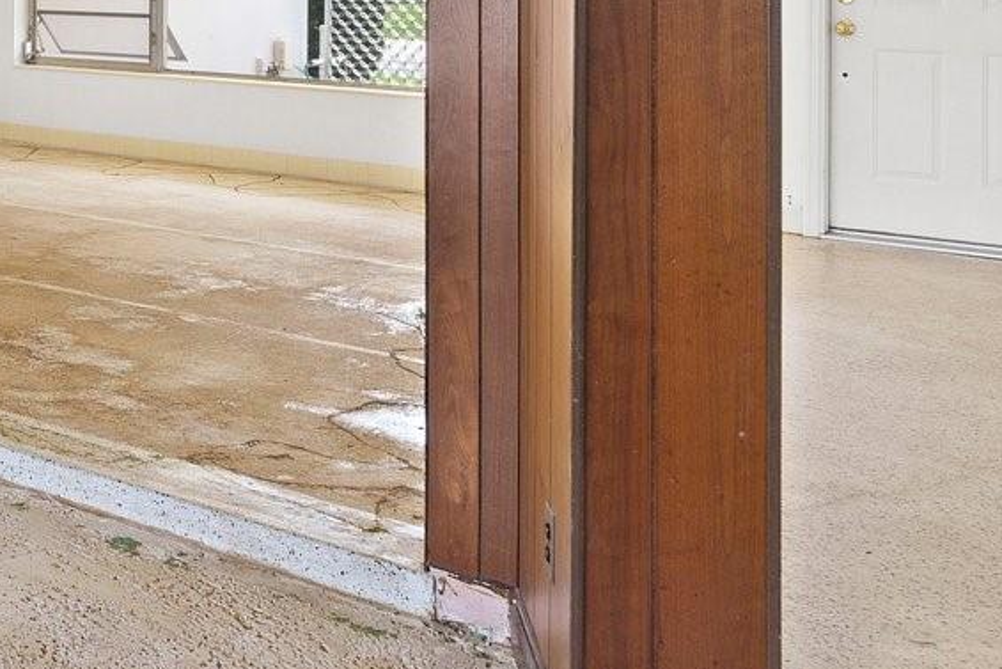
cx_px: -411
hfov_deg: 26.9
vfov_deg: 22.2
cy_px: -52
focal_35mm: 58
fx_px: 1615
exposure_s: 1/10
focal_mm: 16
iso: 500
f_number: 8
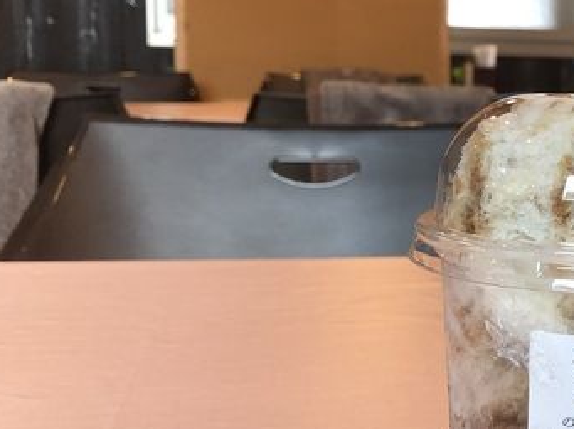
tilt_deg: -7.6
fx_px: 1110
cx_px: 664
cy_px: 214
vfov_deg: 21.9
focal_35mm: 67
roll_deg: -0.4
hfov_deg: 26.3
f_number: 1.8
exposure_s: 1/30
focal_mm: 3.99
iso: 32
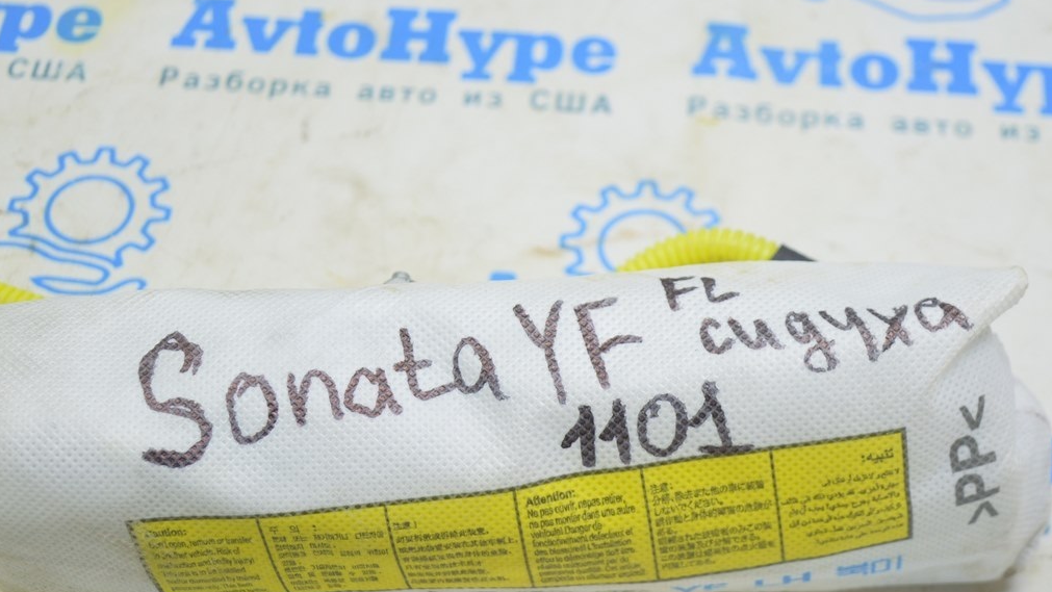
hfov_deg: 29.5
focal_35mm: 72
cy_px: 338
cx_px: 529
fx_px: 1996
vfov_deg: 16.9
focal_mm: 45
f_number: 5.6
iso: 400
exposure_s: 1/20
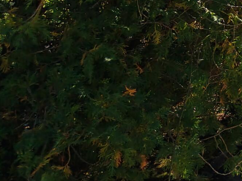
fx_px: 762
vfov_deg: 12.4
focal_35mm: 109
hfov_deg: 14.0
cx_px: 537
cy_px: -150
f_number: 1.8
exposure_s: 1/5000
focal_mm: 8.67
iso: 370
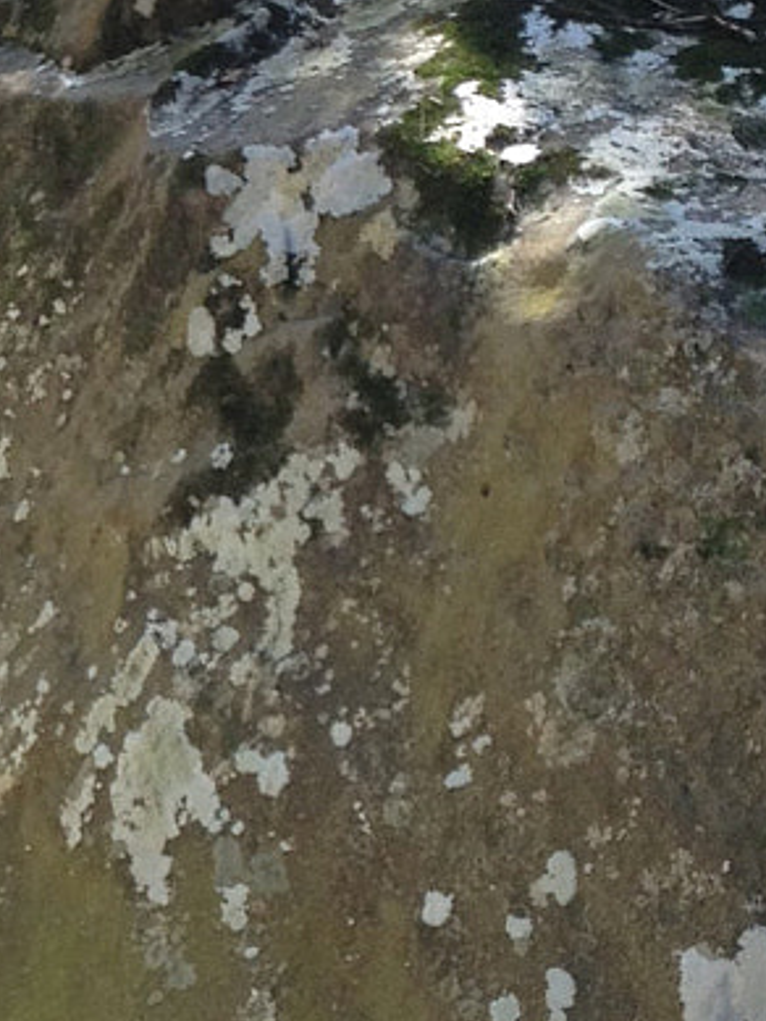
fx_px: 4246
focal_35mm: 144
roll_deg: +1.9
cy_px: 270
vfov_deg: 13.7
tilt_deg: -2.9
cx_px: -273
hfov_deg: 10.1
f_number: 2.4
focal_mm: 4.28
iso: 50
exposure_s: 1/120
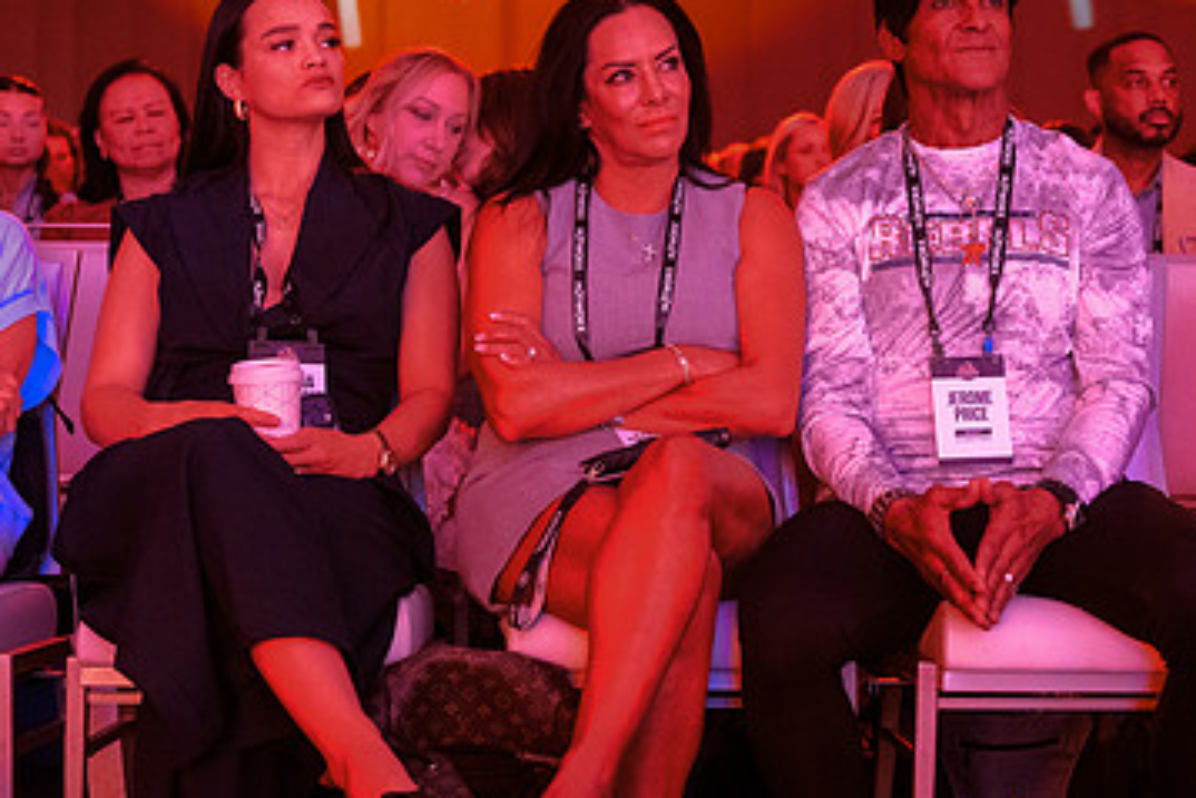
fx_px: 2692
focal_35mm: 81
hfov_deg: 25.0
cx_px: 581
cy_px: 362
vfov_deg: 16.9
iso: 2000
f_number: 4
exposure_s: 1/60
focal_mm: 50
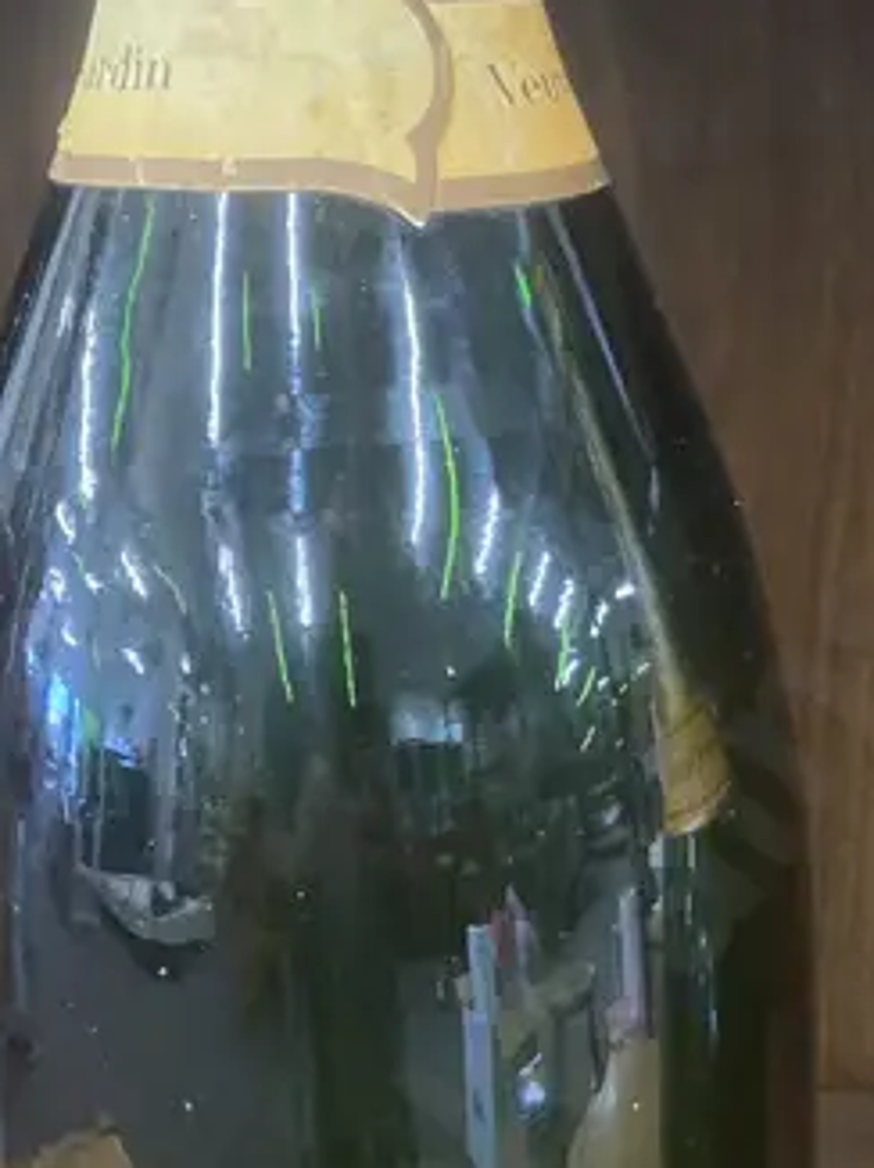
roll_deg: +0.4
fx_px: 2966
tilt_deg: -14.1
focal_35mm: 88
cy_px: 652
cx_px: 860
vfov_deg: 22.3
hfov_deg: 16.4
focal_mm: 3.99
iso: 320
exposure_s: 1/50
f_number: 1.8
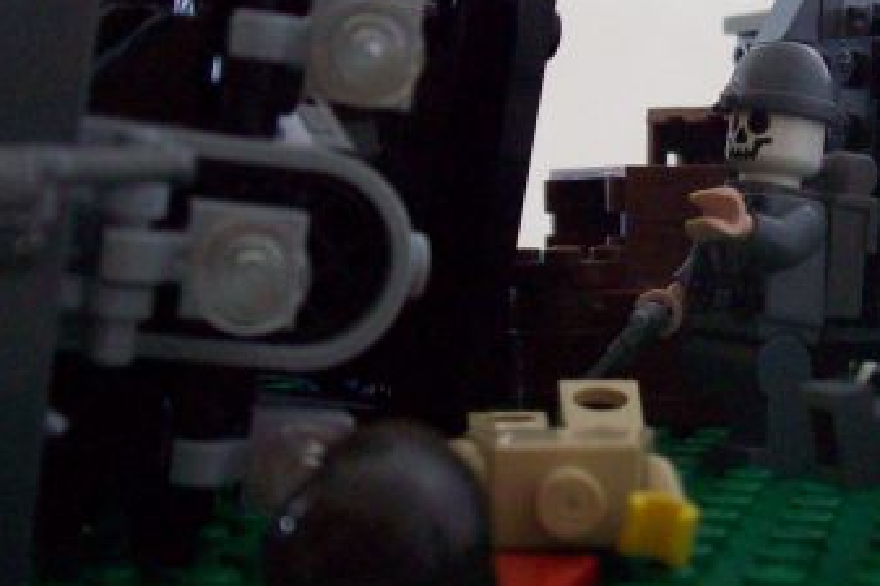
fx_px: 1735
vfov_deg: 19.1
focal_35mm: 71
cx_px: 578
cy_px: 182
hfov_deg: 28.3
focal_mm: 6
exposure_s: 1/8
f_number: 2.7
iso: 200
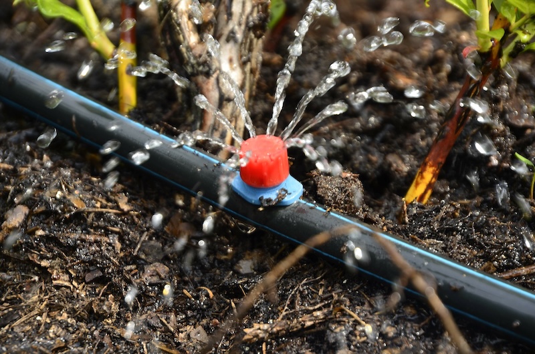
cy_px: 177
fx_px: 3003
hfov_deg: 10.2
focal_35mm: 202
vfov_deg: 6.8
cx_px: 268
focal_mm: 135
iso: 100
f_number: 5.6
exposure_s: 1/160
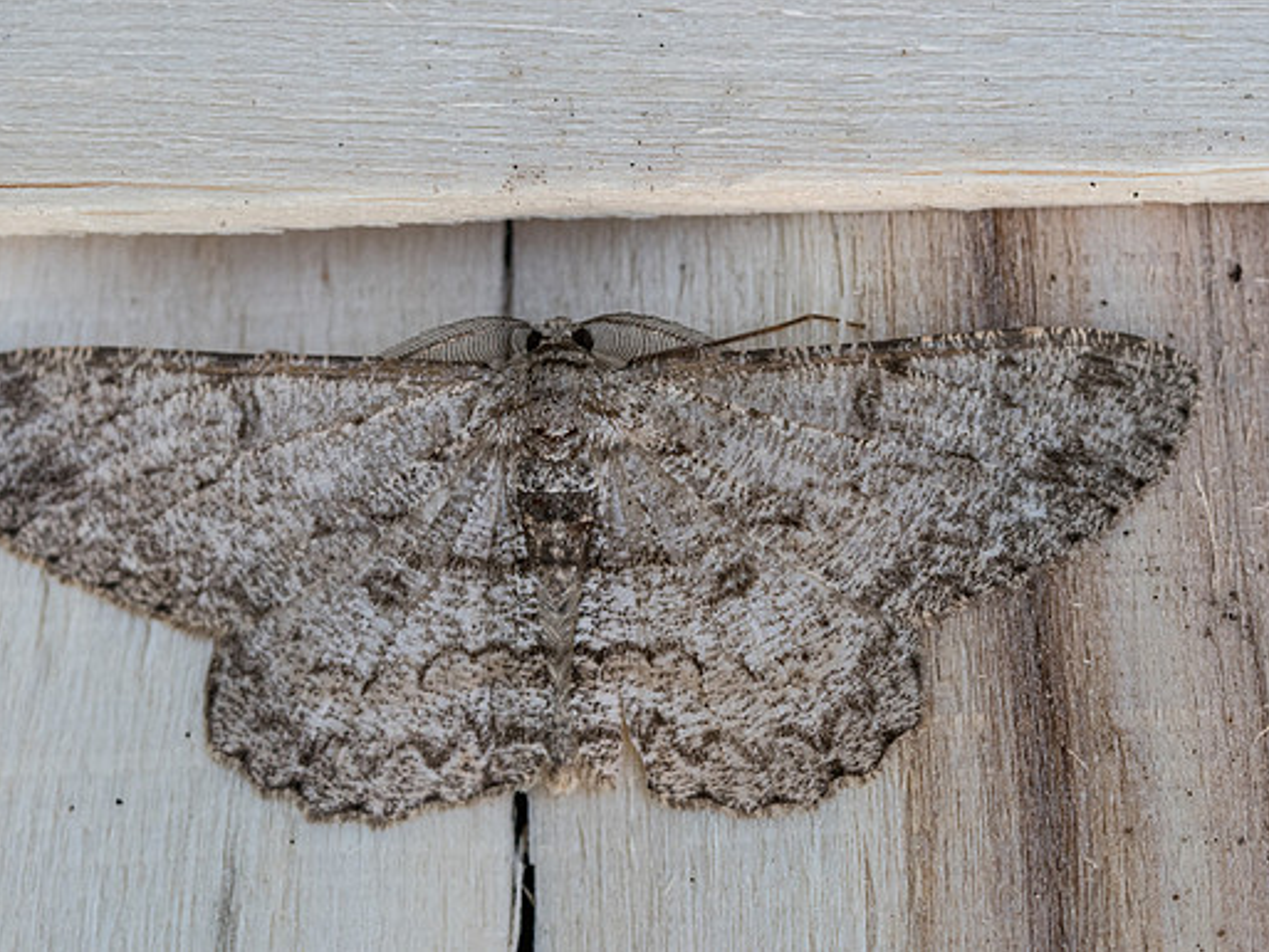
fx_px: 6454
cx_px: 593
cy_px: 473
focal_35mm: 176
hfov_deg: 11.2
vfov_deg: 8.4
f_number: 7.1
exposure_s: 1/160
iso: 800
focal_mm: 90
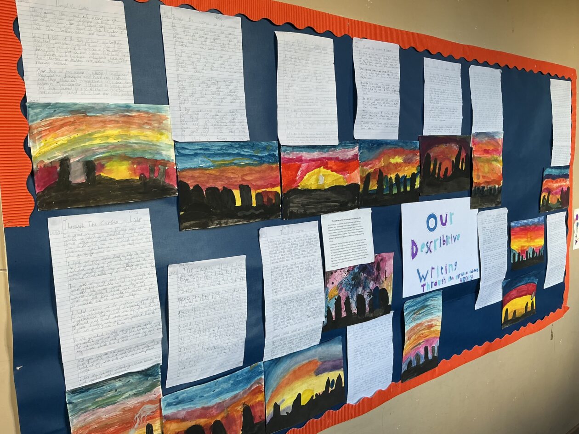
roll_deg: +2.0
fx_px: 485
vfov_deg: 48.2
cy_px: 217
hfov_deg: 61.7
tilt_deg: -7.0
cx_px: 290
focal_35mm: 29
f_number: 1.8
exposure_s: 1/120
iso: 50
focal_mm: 3
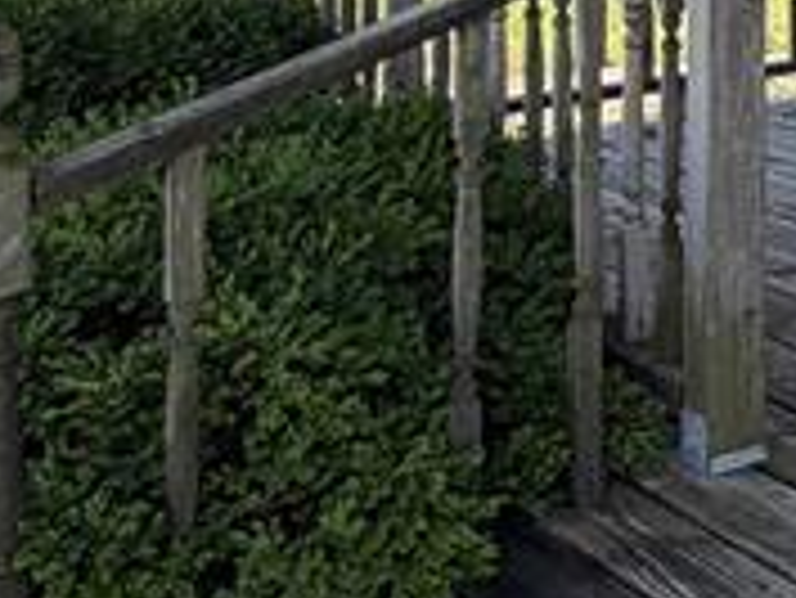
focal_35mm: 81
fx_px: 1864
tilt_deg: -1.5
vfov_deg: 17.2
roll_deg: -0.3
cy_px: -166
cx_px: 1673
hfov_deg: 16.7
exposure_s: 1/482
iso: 64
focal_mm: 2.22
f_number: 2.2
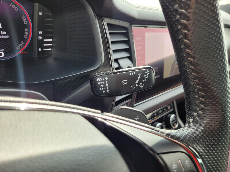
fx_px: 173
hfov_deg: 67.3
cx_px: 115
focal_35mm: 26
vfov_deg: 53.1
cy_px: 86
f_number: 1.8
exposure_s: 1/131
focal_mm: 5.4
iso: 40
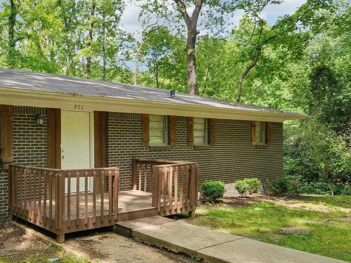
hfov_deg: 54.0
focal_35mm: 30
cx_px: 50
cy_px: 141
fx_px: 304
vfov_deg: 46.8
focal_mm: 16
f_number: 8
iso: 400
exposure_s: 1/100
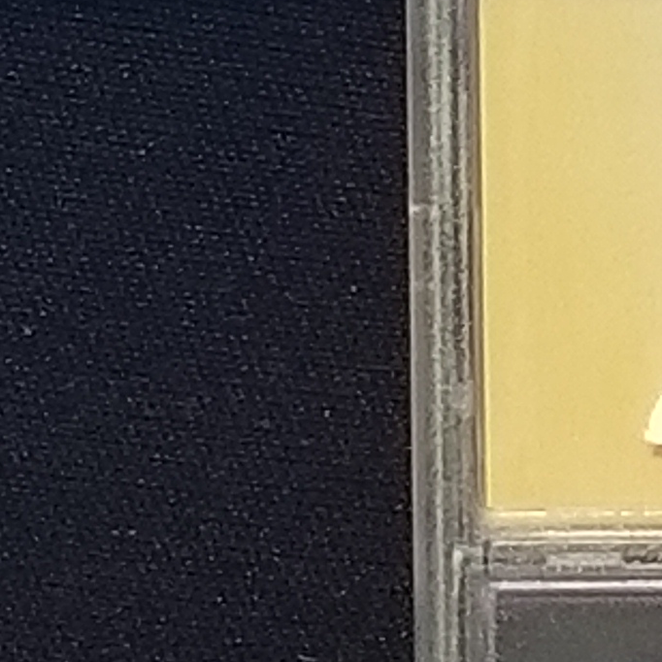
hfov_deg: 16.1
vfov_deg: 17.1
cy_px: 811
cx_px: 1060
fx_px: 2099
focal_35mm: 97
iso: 160
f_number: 1.7
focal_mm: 4.25
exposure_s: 1/30
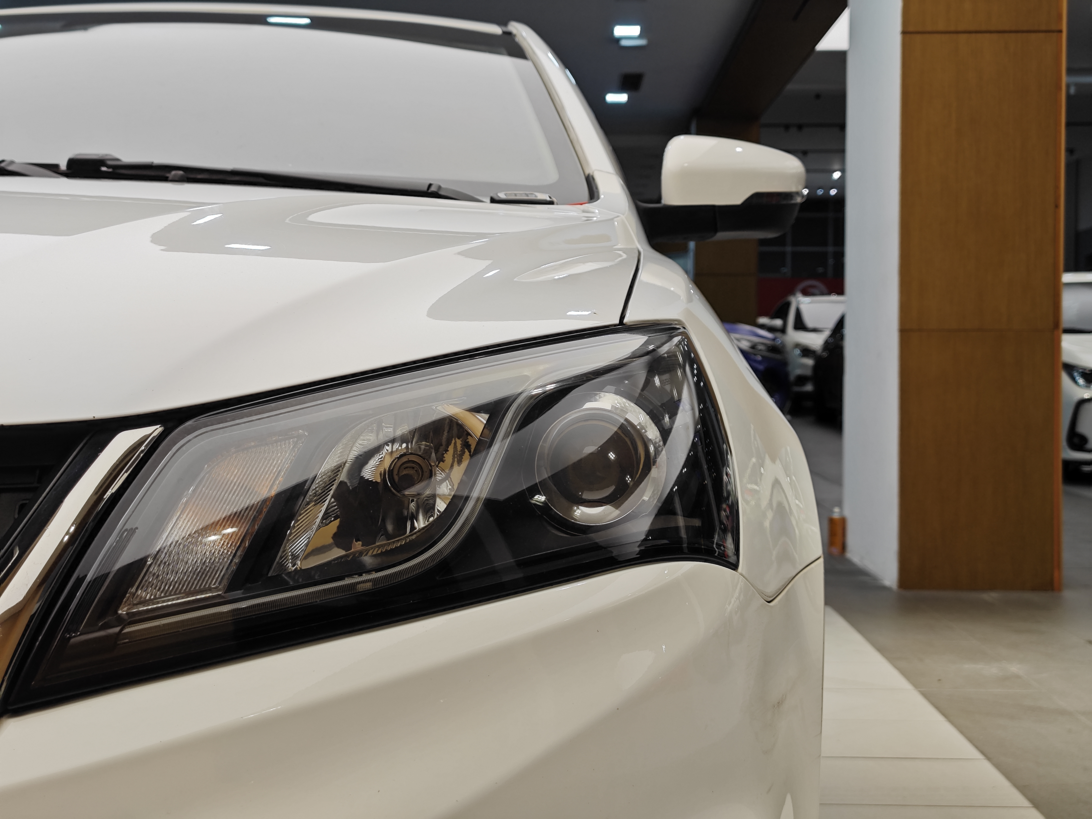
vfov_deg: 31.5
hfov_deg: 41.2
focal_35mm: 46
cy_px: 410
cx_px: 546
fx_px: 1451
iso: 80
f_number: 1.9
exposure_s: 1/100
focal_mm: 8.7
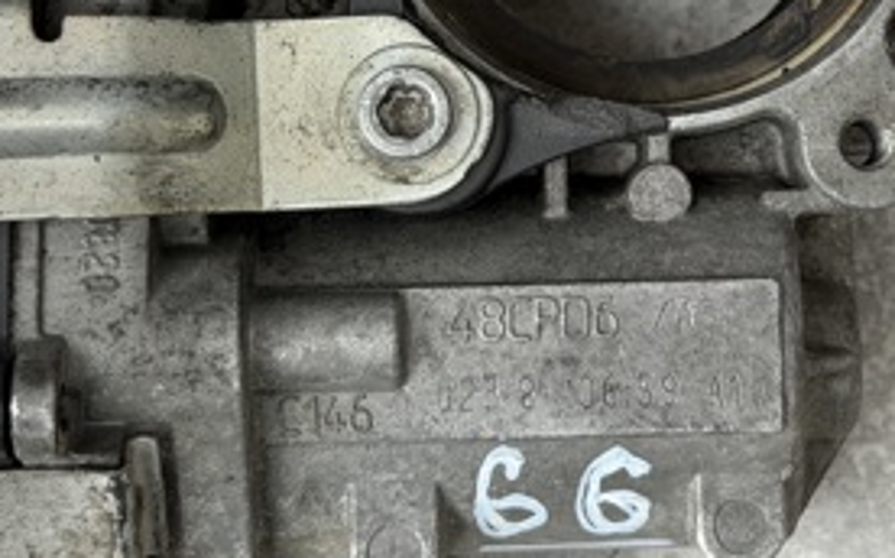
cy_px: 115
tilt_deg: -76.8
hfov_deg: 17.7
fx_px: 2876
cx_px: 574
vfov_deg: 11.0
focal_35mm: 118
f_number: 1.78
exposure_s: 1/121
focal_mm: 6.76
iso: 80
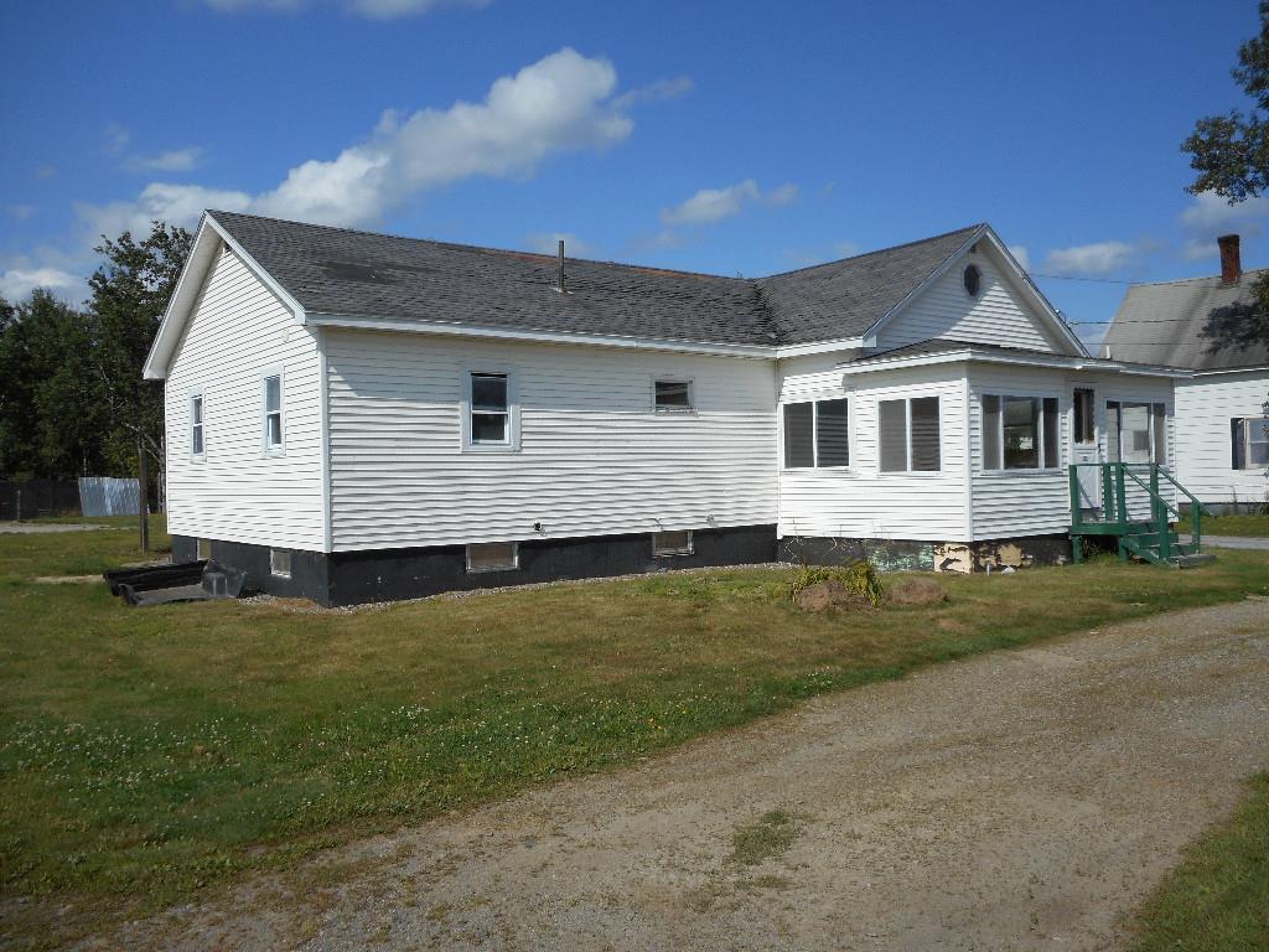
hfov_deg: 61.7
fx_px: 1063
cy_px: 476
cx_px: 634
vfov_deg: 48.2
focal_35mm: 29
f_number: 4
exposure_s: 1/1250
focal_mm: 5.2
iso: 80
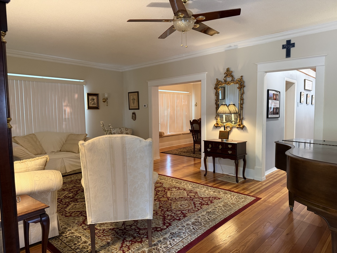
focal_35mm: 24
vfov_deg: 56.8
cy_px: 126
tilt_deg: -4.3
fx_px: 234
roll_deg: +0.3
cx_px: 168
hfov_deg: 71.6
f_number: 1.78
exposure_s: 1/60
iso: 400
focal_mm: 6.76
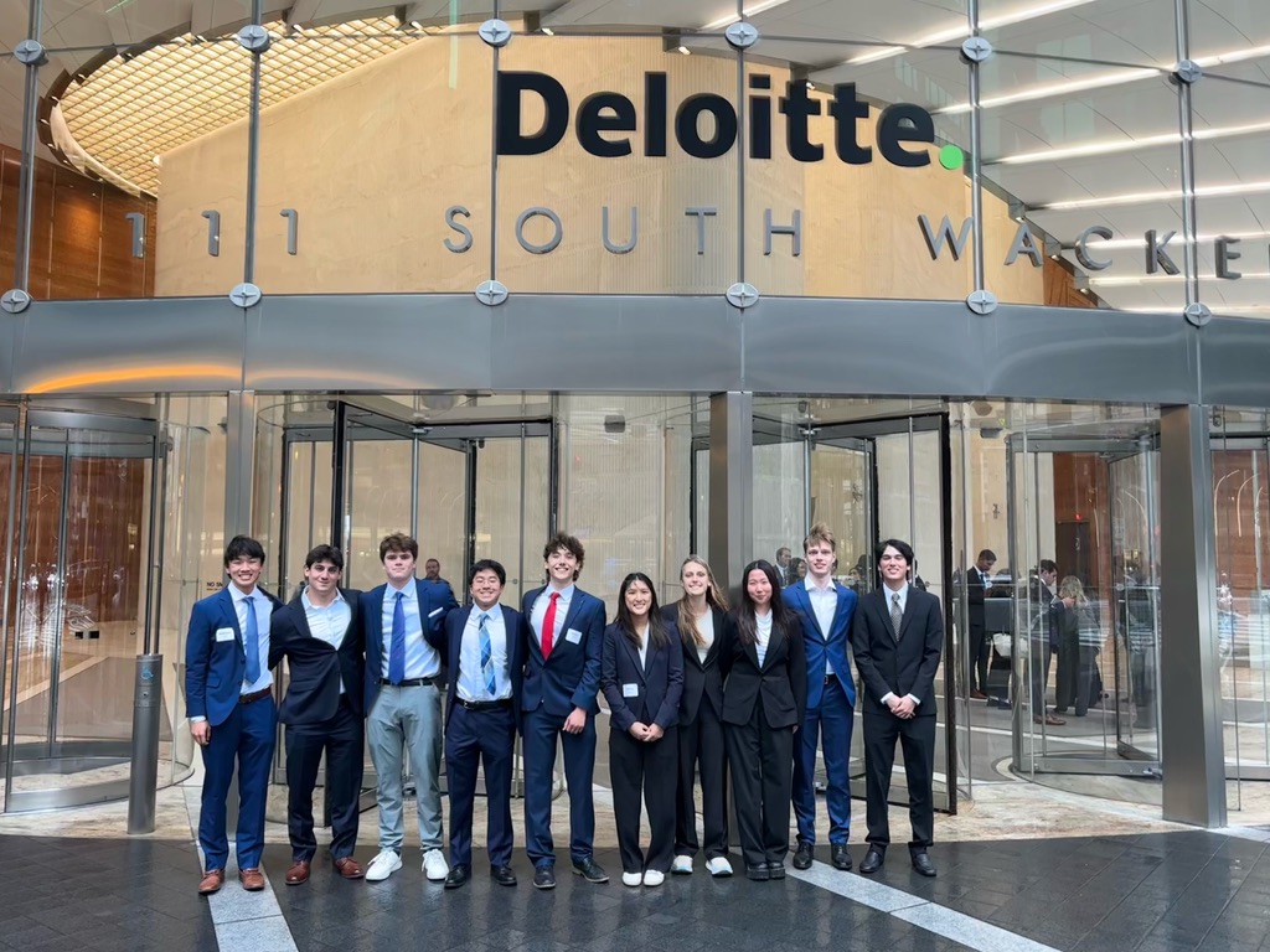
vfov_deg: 53.1
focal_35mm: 26
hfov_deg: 67.3
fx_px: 954
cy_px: 476
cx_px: 635
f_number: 1.6
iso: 80
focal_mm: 5.96
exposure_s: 1/60
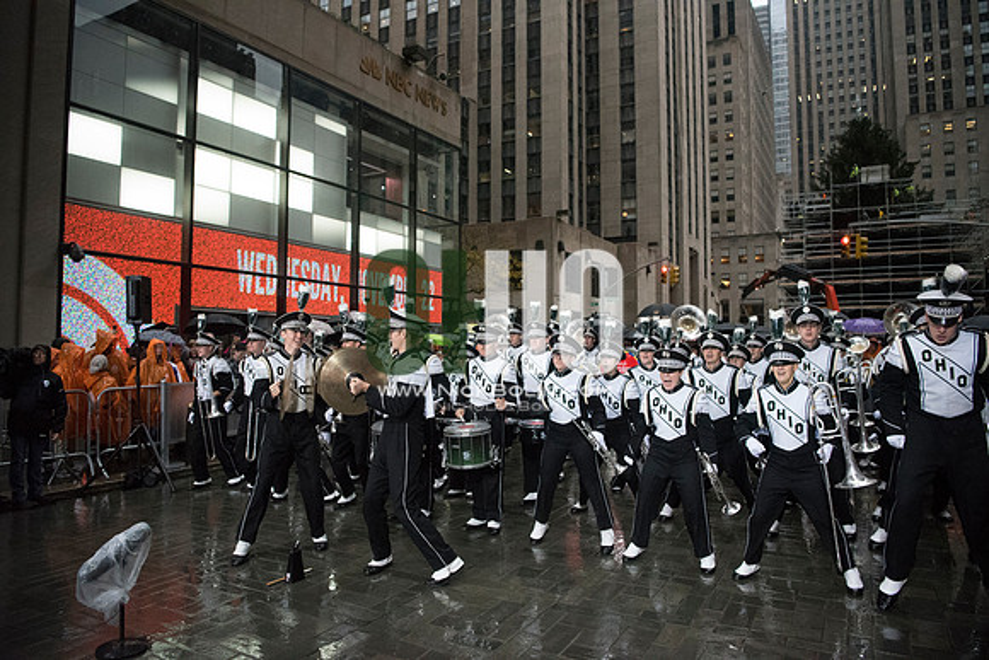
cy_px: 330
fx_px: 659
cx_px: 494
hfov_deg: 73.7
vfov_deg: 53.2
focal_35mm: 24
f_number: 2.8
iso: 10000
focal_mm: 24
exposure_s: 1/4000
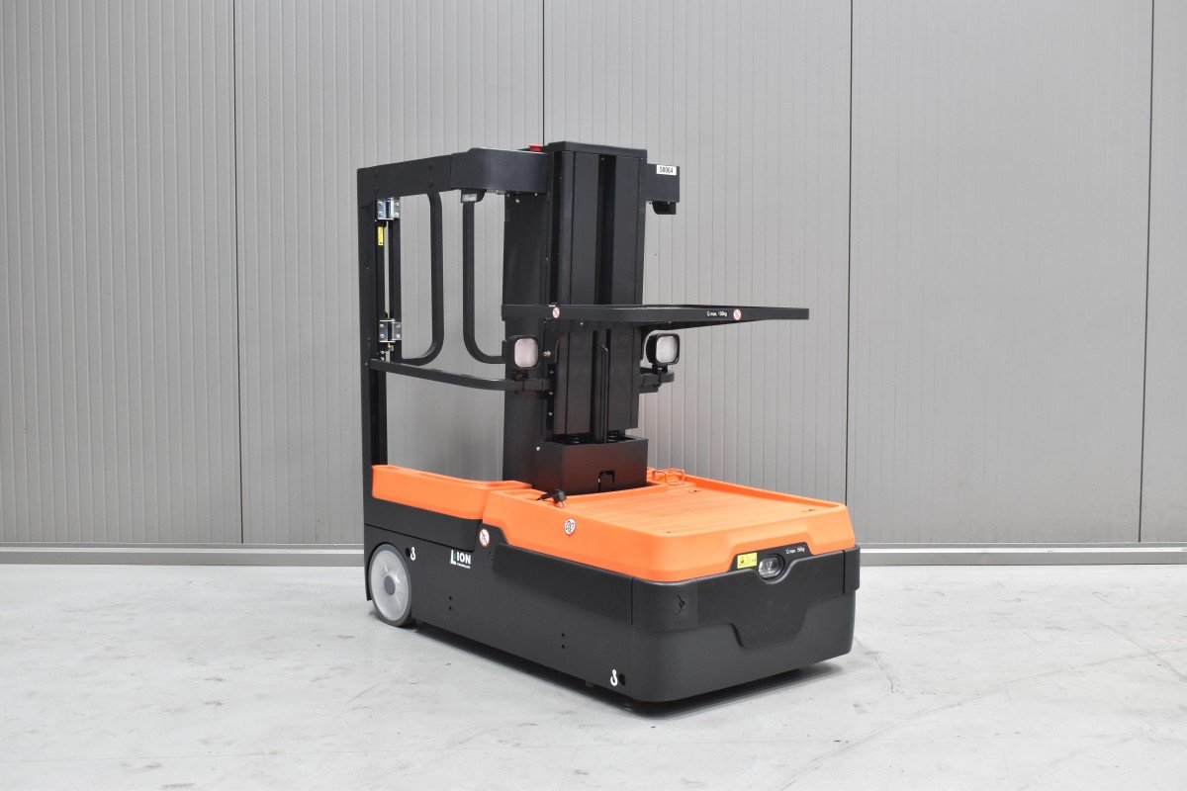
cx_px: 594
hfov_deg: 49.6
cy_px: 396
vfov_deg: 34.2
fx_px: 1286
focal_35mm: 39
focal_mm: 26
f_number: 6.3
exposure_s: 1/13
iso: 1000
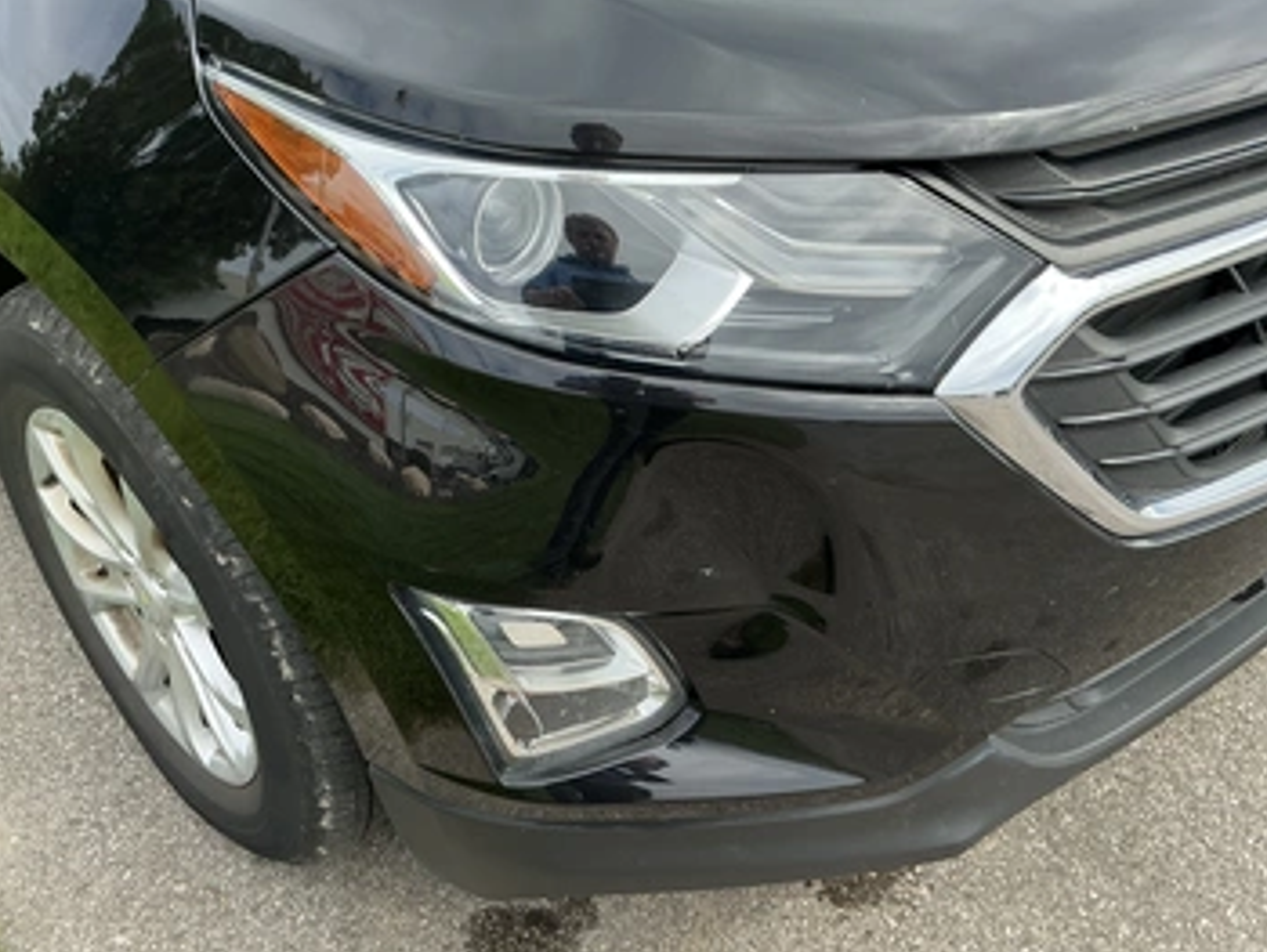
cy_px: 525
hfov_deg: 56.8
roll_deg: +2.5
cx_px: 605
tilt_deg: -35.1
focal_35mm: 32
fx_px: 1172
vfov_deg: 44.1
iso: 25
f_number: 1.8
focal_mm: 3
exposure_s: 1/504
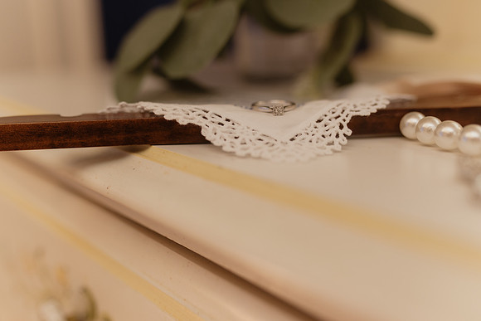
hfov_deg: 51.9
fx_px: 494
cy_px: 159
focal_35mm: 37
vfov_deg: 36.0
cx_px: 239
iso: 320
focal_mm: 35
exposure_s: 1/80
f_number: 2.2
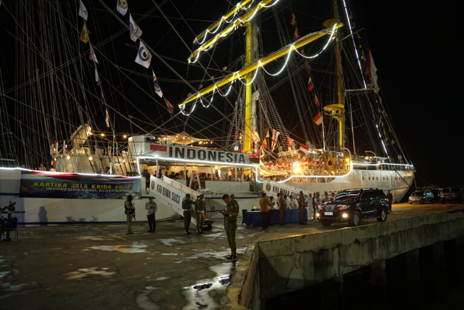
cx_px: 232
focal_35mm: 24
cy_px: 155
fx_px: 309
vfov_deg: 53.2
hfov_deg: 73.7
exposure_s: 1/50
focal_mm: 24
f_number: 2.8
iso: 1000
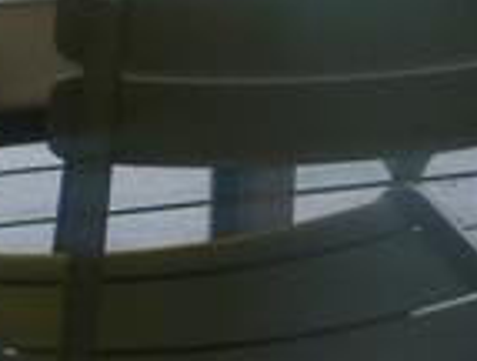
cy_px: 30
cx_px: -264
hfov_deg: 7.0
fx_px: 3854
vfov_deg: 5.3
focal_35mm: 279
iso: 160
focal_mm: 9
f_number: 3.2
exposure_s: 1/60
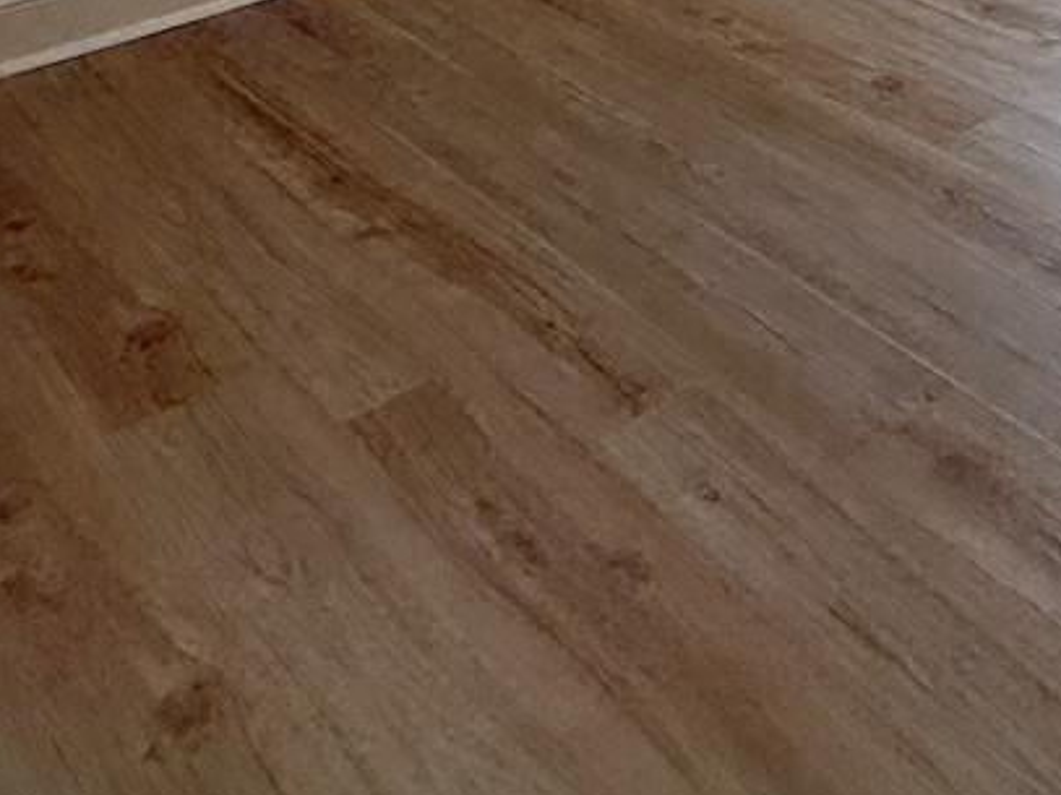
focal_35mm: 55
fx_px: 1685
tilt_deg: -1.3
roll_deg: -0.1
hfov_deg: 34.0
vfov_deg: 19.3
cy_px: -670
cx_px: 829
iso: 64
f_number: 2.2
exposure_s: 1/140
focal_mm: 2.22
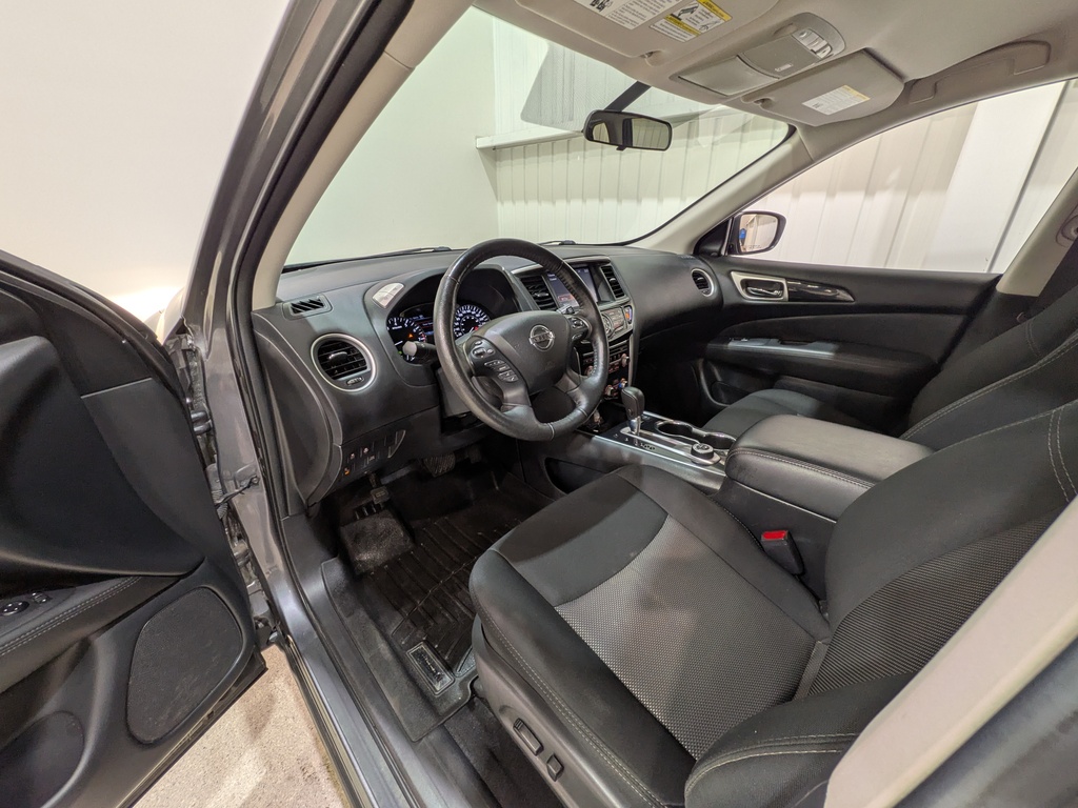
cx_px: 539
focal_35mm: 14
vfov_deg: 85.7
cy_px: 404
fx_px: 436
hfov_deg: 102.1
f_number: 2.2
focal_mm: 1.83
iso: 47
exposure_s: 1/24
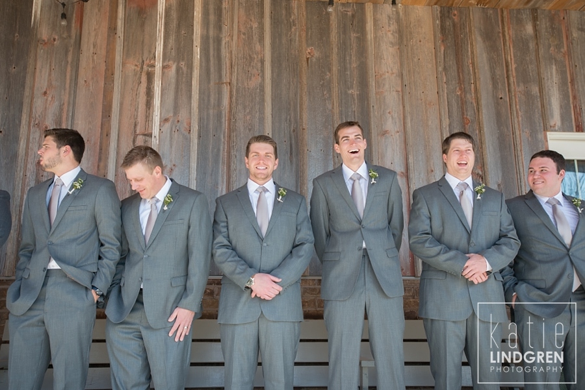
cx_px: 292
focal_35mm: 35
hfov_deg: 54.4
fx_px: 569
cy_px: 195
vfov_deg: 37.9
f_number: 5
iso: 1000
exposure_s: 1/800
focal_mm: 35
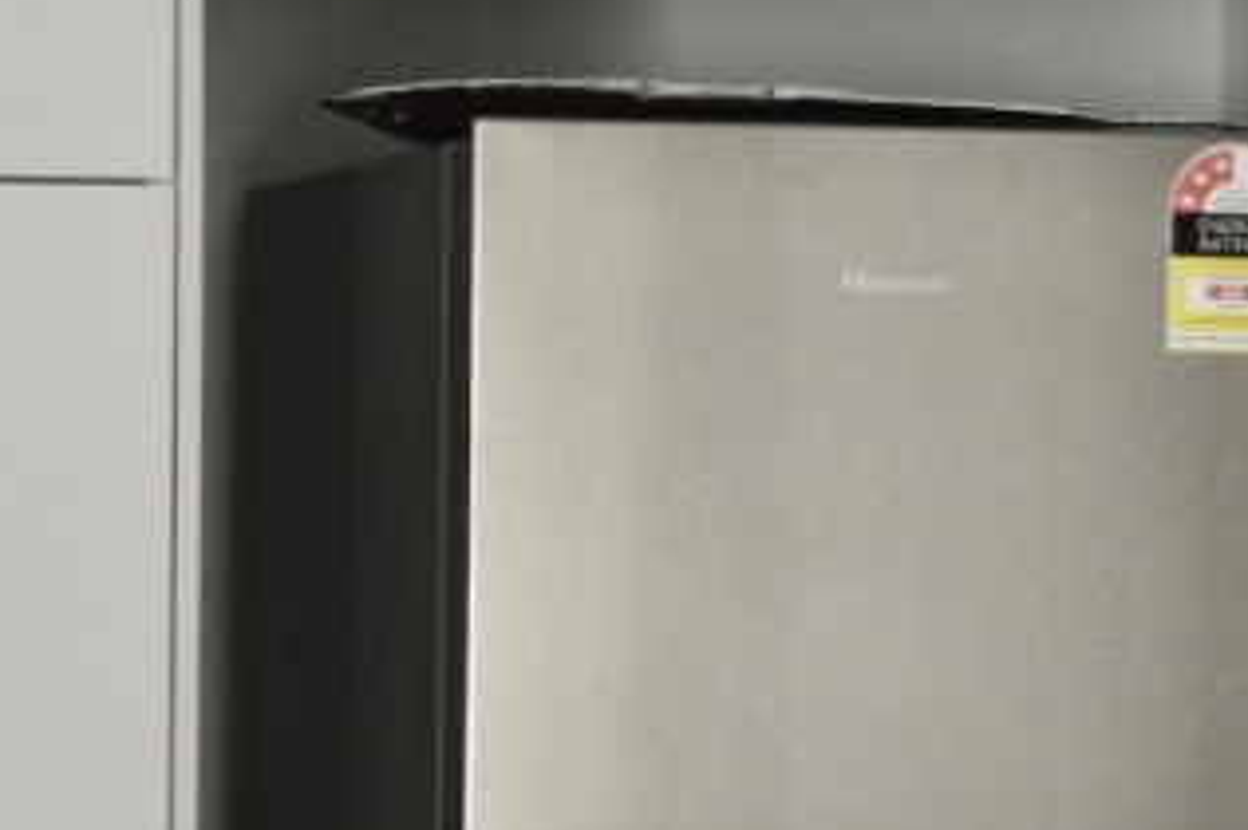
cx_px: -985
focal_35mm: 244
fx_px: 8450
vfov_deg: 5.6
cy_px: 470
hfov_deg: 8.2
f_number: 5.6
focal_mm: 32
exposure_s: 1/125
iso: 400
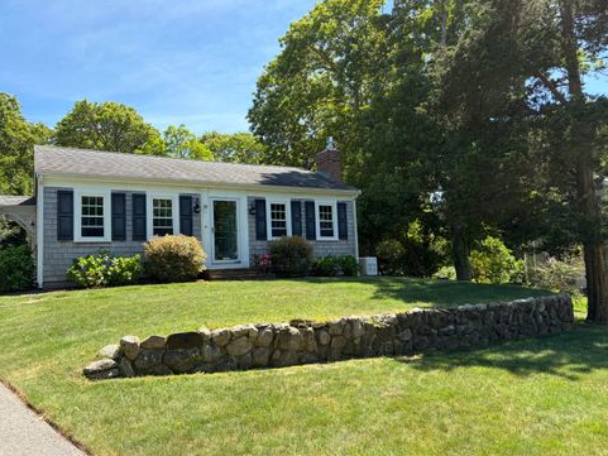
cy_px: 228
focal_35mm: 27
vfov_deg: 51.4
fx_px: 474
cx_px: 300
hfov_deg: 65.3
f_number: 1.6
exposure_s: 1/1337
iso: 64
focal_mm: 5.96
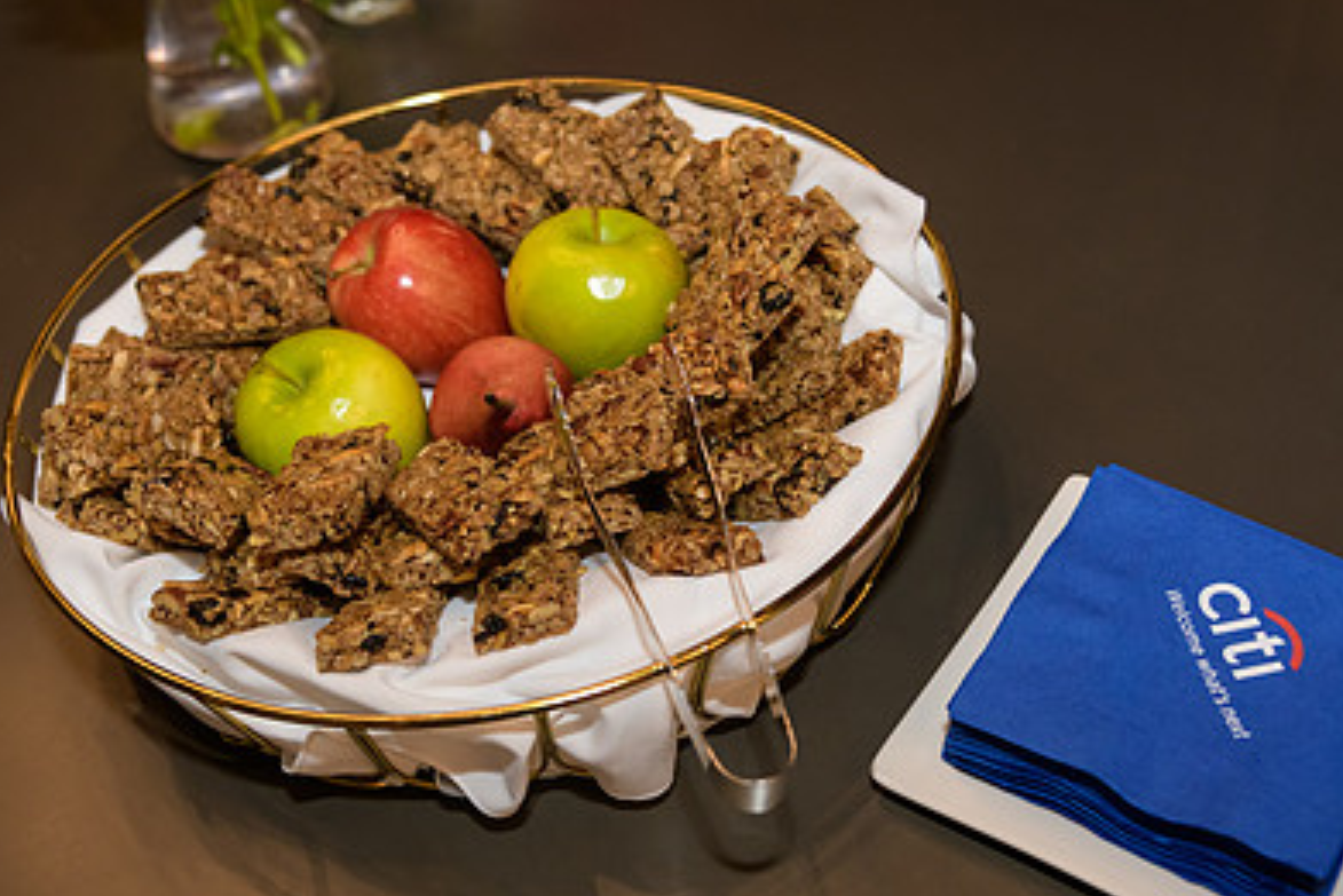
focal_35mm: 46
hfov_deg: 42.7
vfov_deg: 29.3
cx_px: 666
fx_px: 1717
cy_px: 438
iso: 1250
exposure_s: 1/125
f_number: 3.2
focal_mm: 31
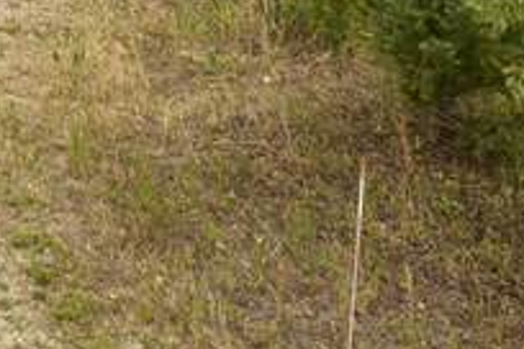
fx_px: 1281
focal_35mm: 88
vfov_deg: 10.8
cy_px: -679
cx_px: -177
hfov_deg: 20.8
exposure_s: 1/160
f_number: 7.1
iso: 160
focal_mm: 14
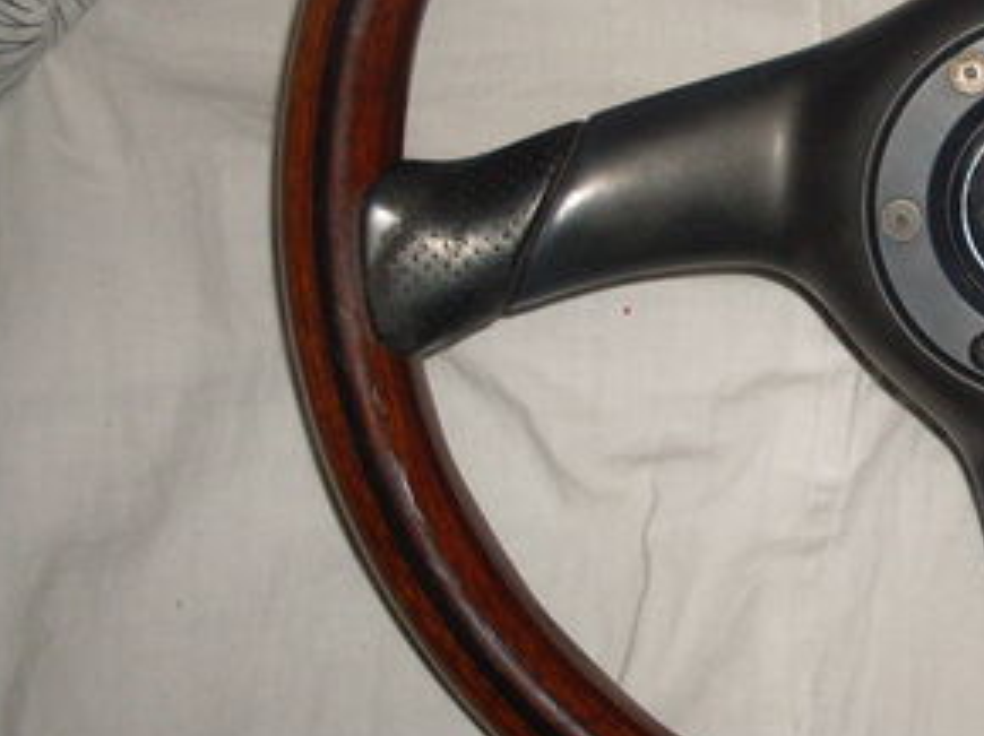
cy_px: 210
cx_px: 1045
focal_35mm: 84
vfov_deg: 17.5
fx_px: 2386
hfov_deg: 22.2
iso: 100
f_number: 2.8
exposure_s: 1/45
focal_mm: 6.3
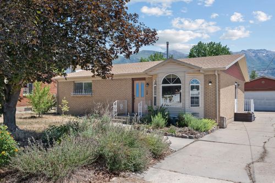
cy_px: 92
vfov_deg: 43.6
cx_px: 138
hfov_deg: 61.9
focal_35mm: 30
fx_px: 229
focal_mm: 30
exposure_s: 1/500
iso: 800
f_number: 8
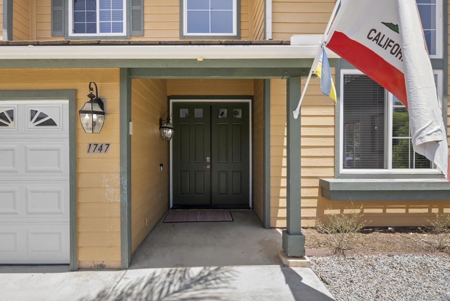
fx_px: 213
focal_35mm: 17
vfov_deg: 70.5
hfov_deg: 93.2
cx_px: 218
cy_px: 142
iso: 500
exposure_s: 1/320
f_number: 8
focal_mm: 16
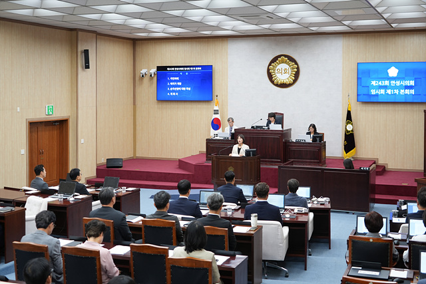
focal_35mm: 45
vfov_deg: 29.9
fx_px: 533
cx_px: 213
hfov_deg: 43.6
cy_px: 142
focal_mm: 45
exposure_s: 1/50
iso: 640
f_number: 4.5
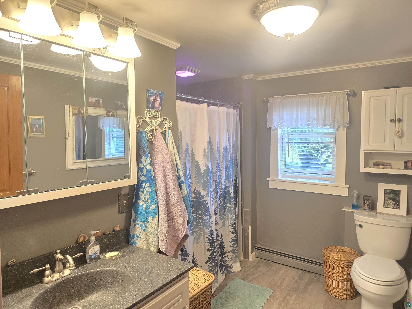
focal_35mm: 23
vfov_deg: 58.9
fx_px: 274
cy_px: 154
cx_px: 206
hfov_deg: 73.9
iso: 200
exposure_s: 1/120
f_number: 1.7
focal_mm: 6.3
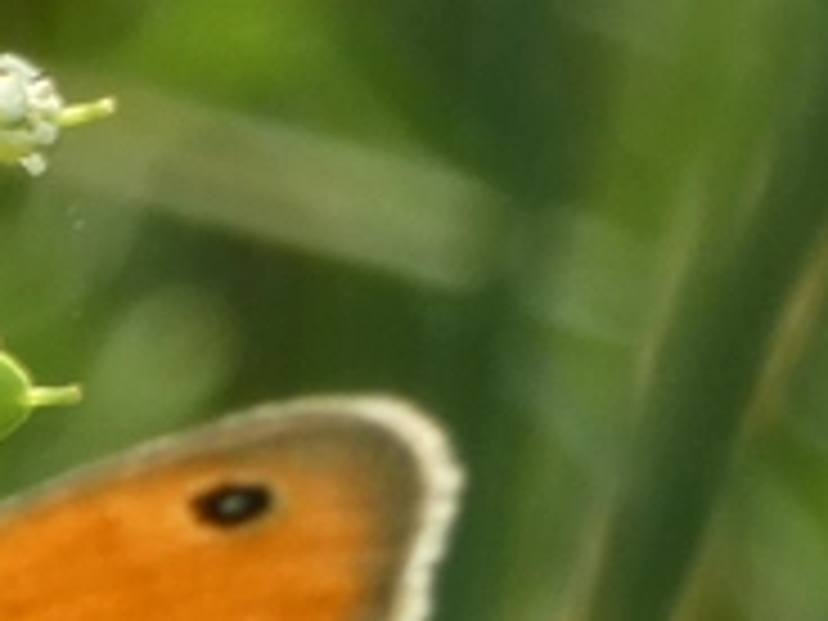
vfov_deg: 1.5
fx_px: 23441
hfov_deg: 2.0
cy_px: 855
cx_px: -58
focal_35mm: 980
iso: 100
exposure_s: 1/80
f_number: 5.5
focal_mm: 50.6
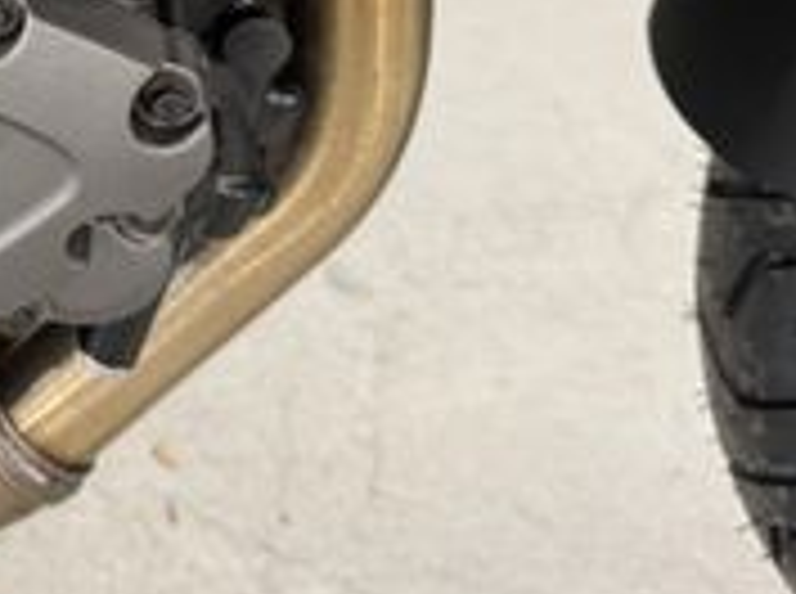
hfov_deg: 20.4
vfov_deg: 15.7
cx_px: -274
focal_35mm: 87
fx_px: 1997
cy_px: -270
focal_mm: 6.76
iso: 320
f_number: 1.78
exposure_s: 1/50
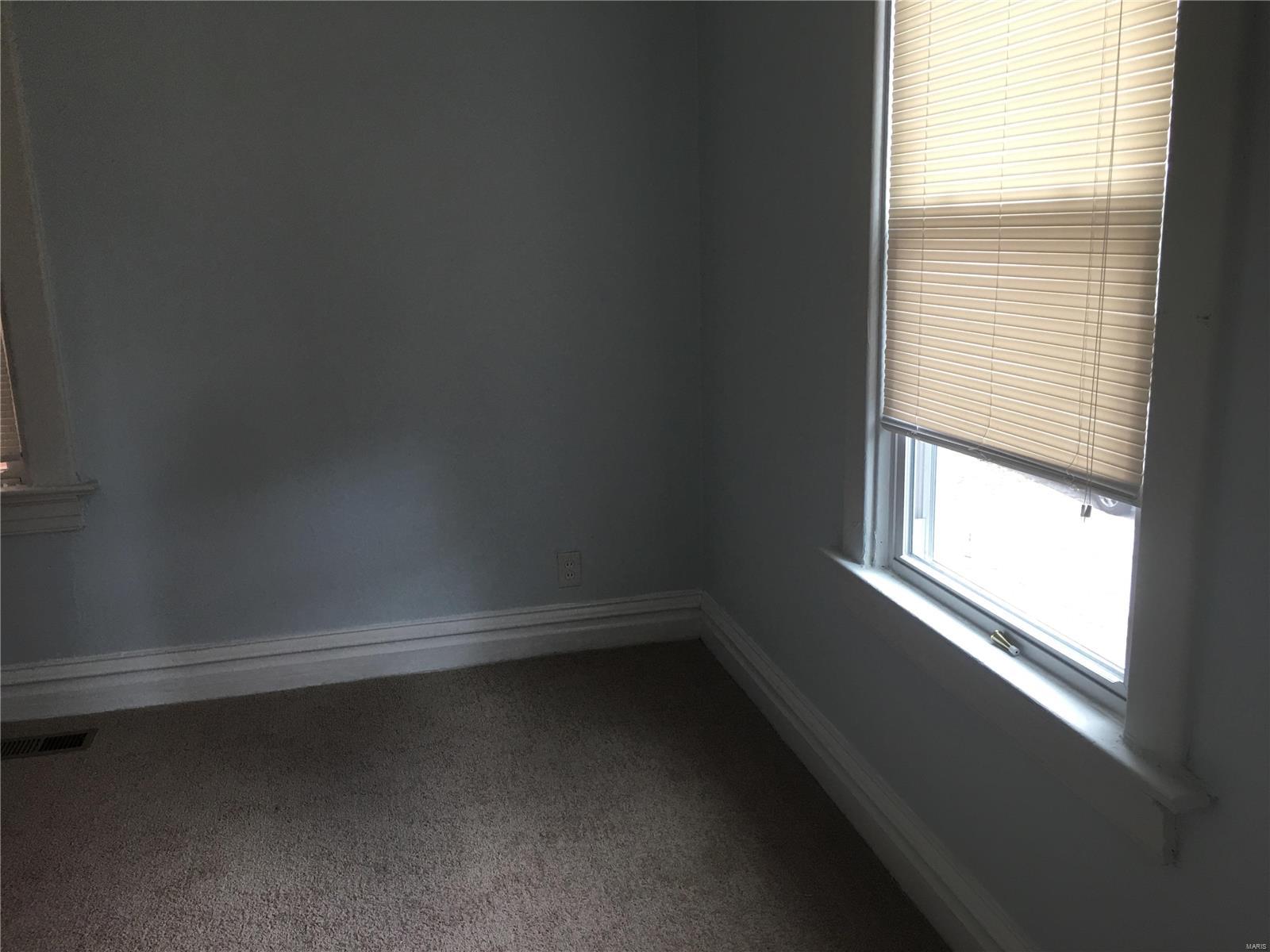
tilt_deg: -11.1
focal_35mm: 29
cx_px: 635
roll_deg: +1.6
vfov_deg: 48.2
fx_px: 1064
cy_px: 476
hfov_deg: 61.7
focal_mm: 4.15
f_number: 2.2
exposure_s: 1/30
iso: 32
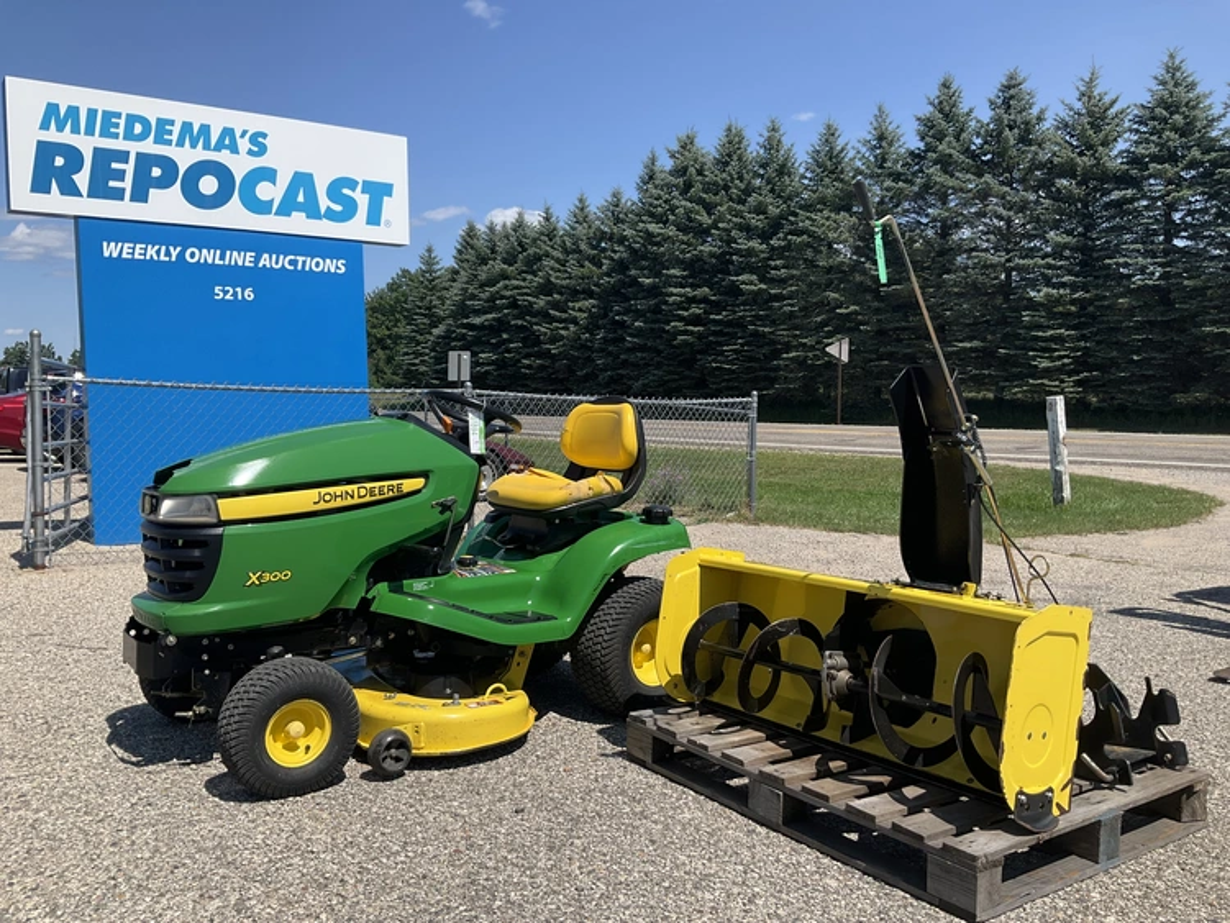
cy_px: 462
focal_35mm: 29
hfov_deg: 61.6
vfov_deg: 48.3
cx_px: 615
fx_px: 1031
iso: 25
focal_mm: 3
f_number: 1.8
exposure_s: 1/2141
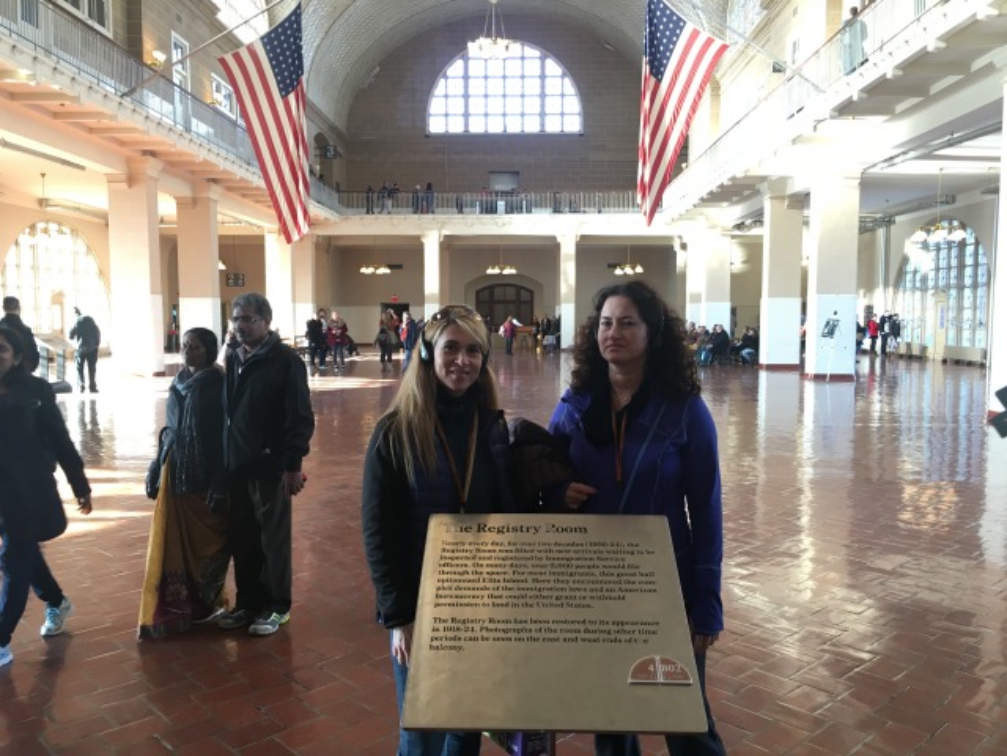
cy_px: 378
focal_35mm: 29
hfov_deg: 61.7
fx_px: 844
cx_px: 504
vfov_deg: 48.2
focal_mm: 4.15
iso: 50
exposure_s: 1/30
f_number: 2.2
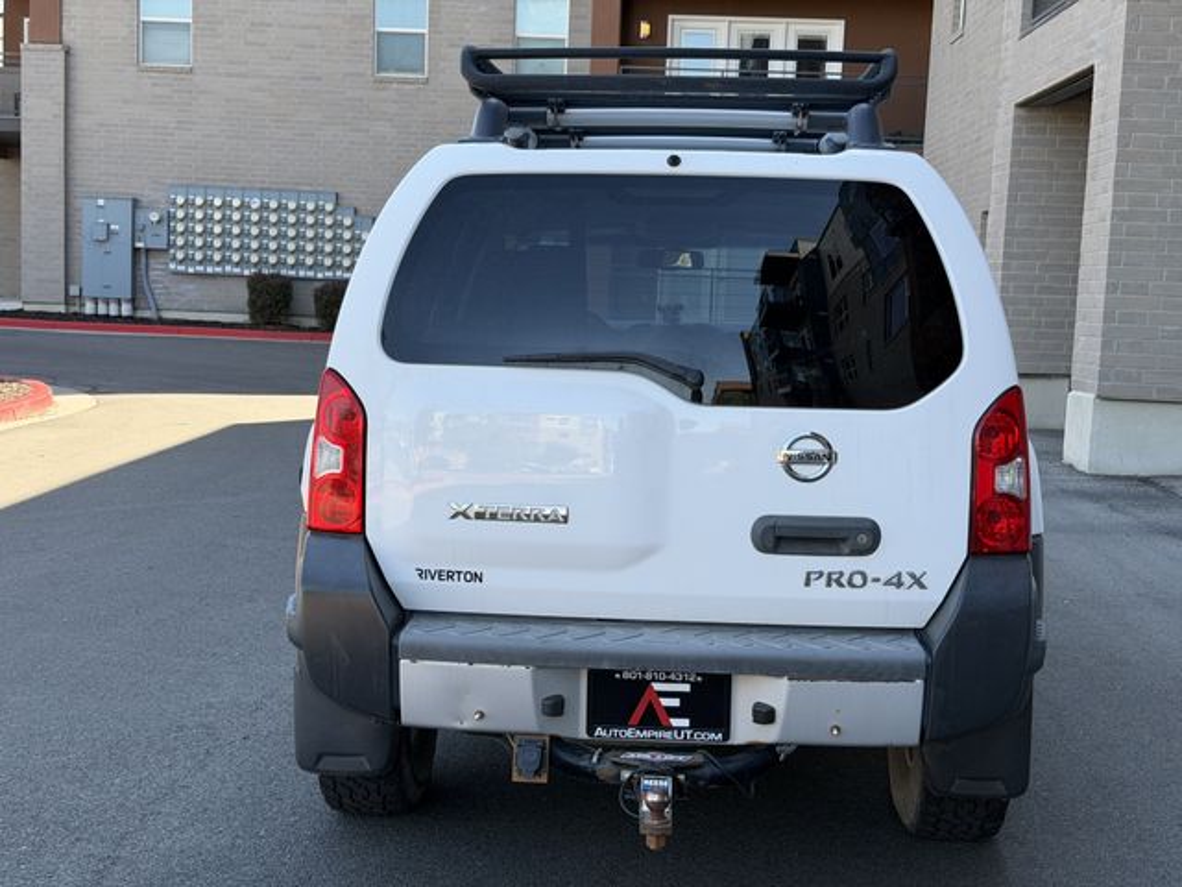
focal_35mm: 48
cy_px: 444
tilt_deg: -5.1
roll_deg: -2.2
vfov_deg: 30.3
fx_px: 1639
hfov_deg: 39.7
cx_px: 591
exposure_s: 1/596
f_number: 1.78
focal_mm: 6.76
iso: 64
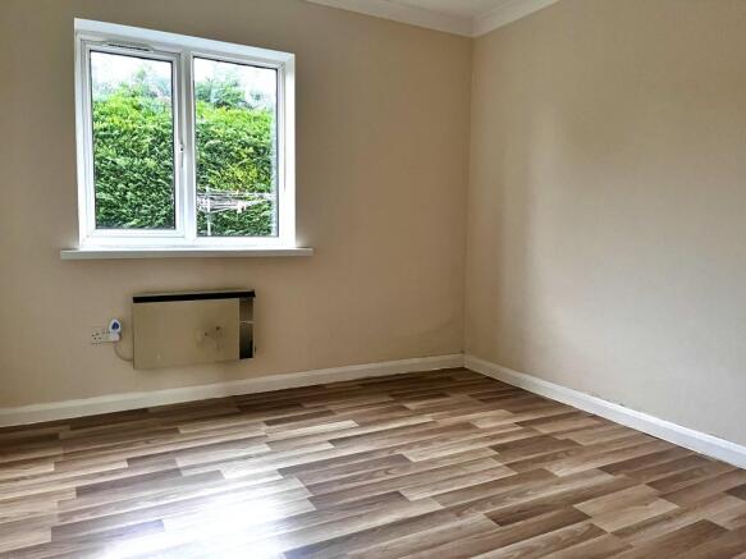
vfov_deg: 53.0
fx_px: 560
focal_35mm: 26
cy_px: 280
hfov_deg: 67.3
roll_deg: -0.5
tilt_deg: -5.3
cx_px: 373
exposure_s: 1/40
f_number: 1.6
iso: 640
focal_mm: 5.1
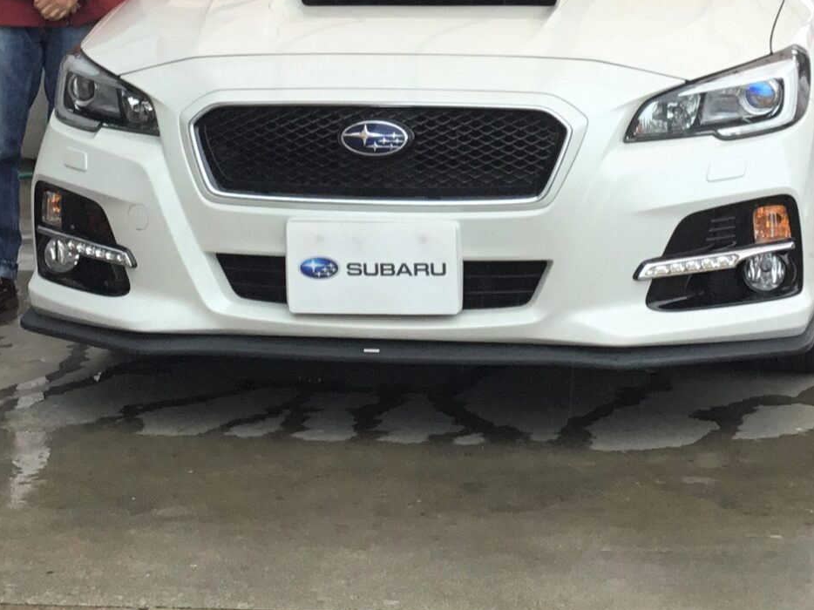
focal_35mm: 85
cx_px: 485
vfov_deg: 16.7
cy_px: -105
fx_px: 1998
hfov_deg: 23.0
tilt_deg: +0.5
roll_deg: -0.2
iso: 32
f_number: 2.4
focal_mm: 3.3
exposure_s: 1/120
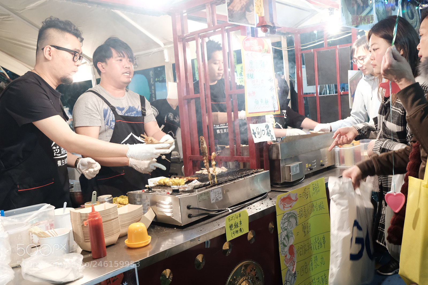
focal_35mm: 35
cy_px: 142
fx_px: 416
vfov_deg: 37.9
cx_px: 214
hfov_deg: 54.4
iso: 3200
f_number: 4.5
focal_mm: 23
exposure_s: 1/60
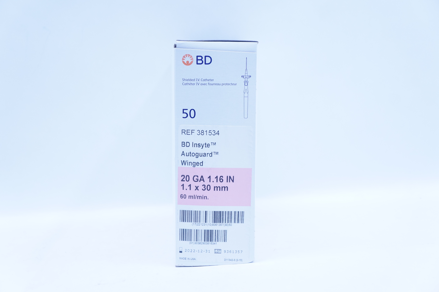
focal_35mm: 48
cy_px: 146
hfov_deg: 41.2
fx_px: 585
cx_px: 220
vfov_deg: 28.0
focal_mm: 32
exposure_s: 1/125
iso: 800
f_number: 5.6
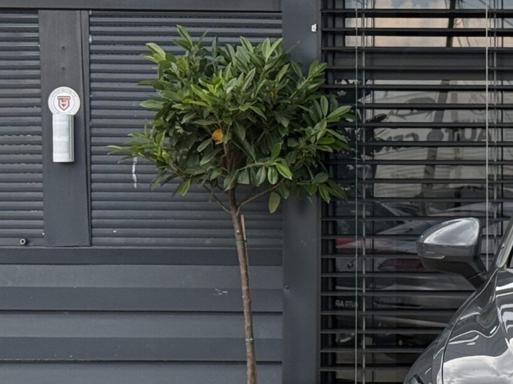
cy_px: 235
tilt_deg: -0.7
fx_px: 2237
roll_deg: -0.1
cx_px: 759
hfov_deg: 12.5
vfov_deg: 9.8
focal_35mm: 151
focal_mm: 6.76
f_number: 1.78
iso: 64
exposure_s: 1/719
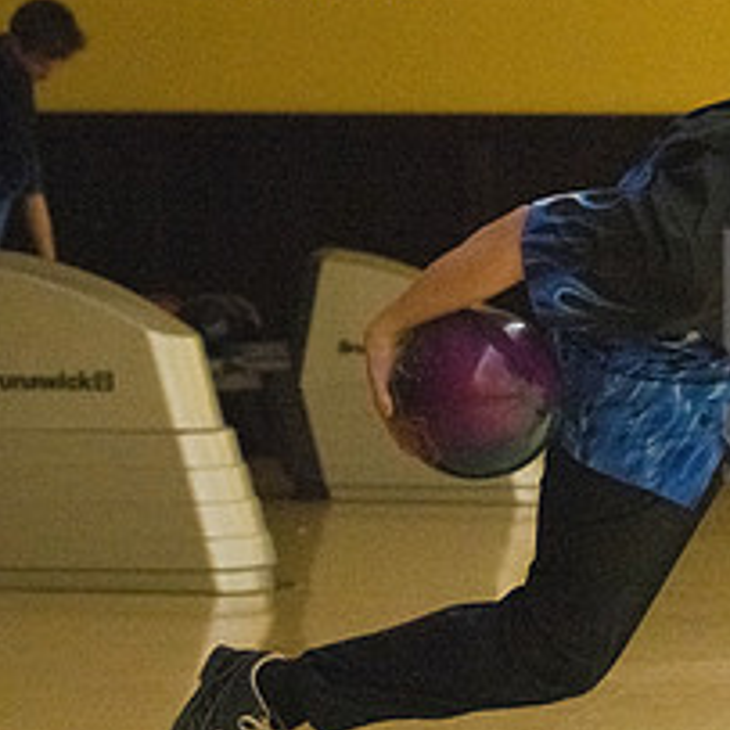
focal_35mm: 182
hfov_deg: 9.5
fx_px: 4342
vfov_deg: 9.6
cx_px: 834
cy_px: 358
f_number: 4.5
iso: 10000
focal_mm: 75
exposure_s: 1/1000
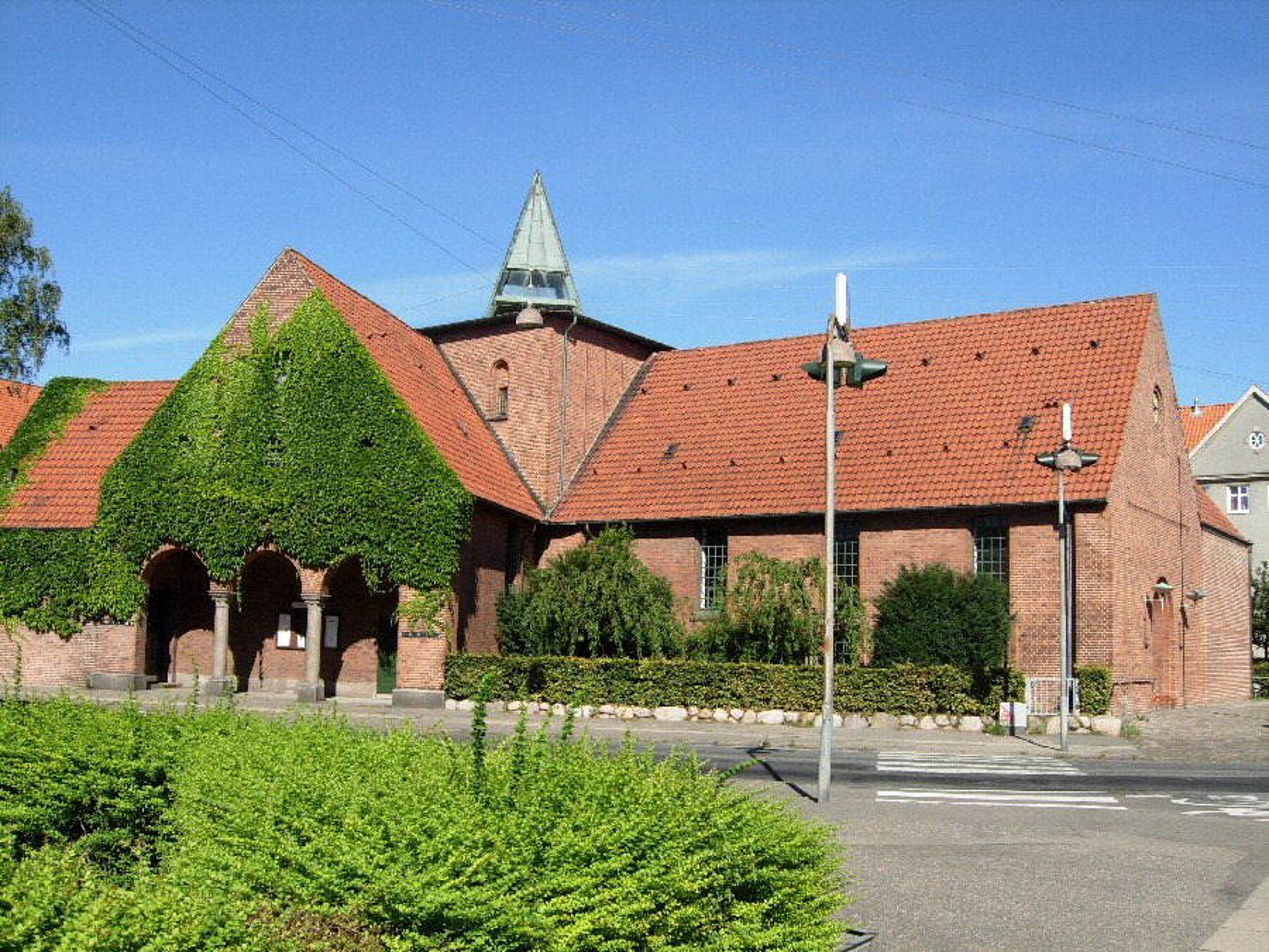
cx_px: 634
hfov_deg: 51.4
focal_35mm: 36
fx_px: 1320
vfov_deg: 39.7
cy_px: 476
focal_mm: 7.5
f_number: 5.4
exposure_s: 1/313
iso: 50
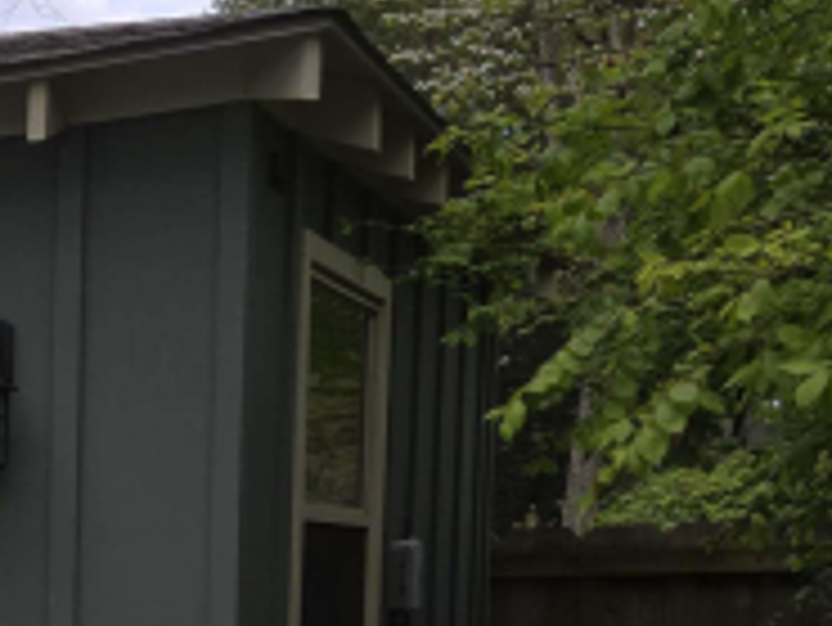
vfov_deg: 16.9
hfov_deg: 21.3
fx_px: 1996
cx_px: -259
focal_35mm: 83
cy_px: 788
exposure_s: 1/914
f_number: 1.8
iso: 25
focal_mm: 5.4
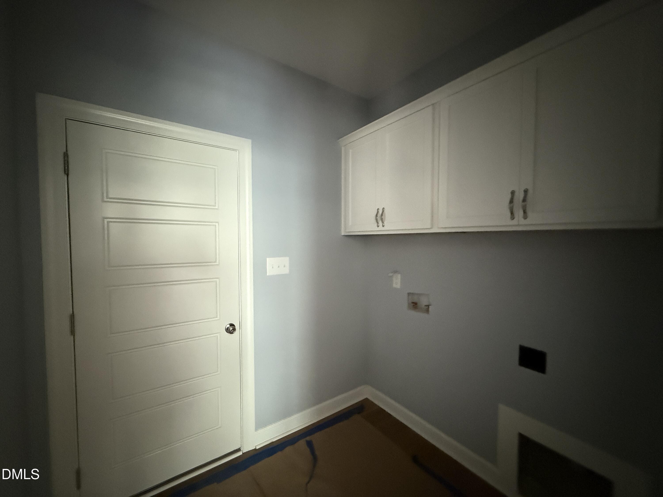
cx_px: 332
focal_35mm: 14
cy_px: 248
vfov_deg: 85.7
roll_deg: -0.4
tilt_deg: -1.4
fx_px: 268
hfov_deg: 102.1
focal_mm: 2.22
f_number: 2.2
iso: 1250
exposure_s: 1/45
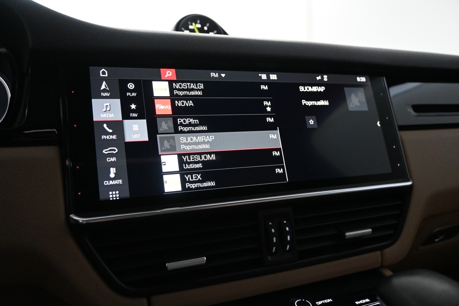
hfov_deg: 60.7
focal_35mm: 31
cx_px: 230
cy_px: 153
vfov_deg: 42.6
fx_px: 392
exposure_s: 1/60
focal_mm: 20.5
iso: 3200
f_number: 4
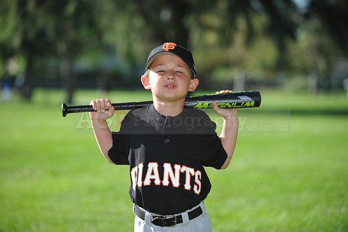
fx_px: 1401
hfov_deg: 14.2
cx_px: 174
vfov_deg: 9.5
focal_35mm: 145
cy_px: 116
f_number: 4
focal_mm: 145
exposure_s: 1/800
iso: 200
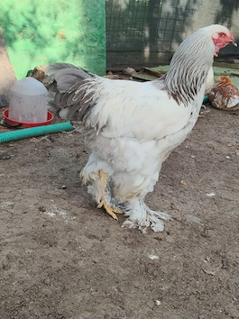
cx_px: 114
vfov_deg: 36.8
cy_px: 143
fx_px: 479
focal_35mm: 52
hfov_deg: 28.0
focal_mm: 5.24
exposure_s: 1/134
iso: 55
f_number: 1.7
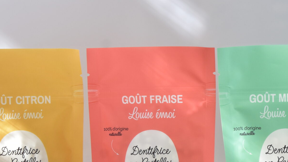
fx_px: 1688
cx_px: 167
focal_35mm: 221
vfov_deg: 5.5
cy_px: 136
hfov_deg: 9.8
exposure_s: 1/125
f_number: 8
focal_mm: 66
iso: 500
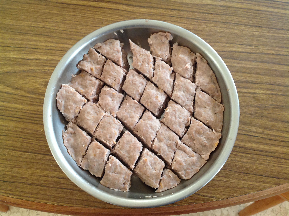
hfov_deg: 52.7
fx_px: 292
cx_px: 144
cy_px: 108
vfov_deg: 40.6
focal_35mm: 35
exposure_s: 1/15
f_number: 2.4
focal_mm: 4.28
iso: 160
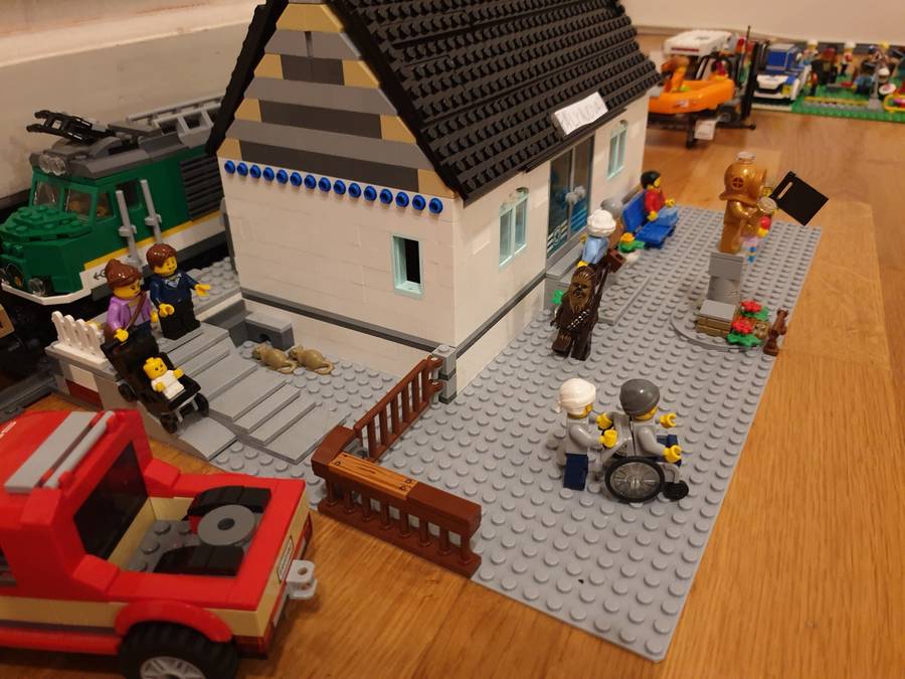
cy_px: 340
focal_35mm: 26
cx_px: 452
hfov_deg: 67.3
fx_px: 680
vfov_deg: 53.1
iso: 250
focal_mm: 4.3
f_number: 1.5
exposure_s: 1/14
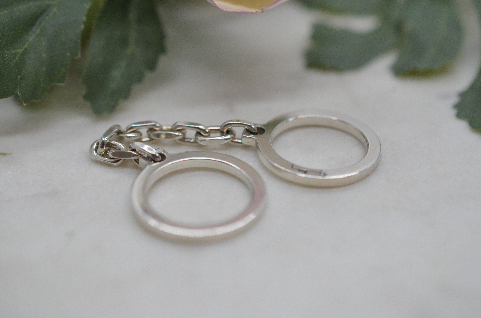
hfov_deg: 33.5
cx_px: 240
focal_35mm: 60
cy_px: 159
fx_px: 800
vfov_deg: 22.5
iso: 2500
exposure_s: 1/3200
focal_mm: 40
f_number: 4
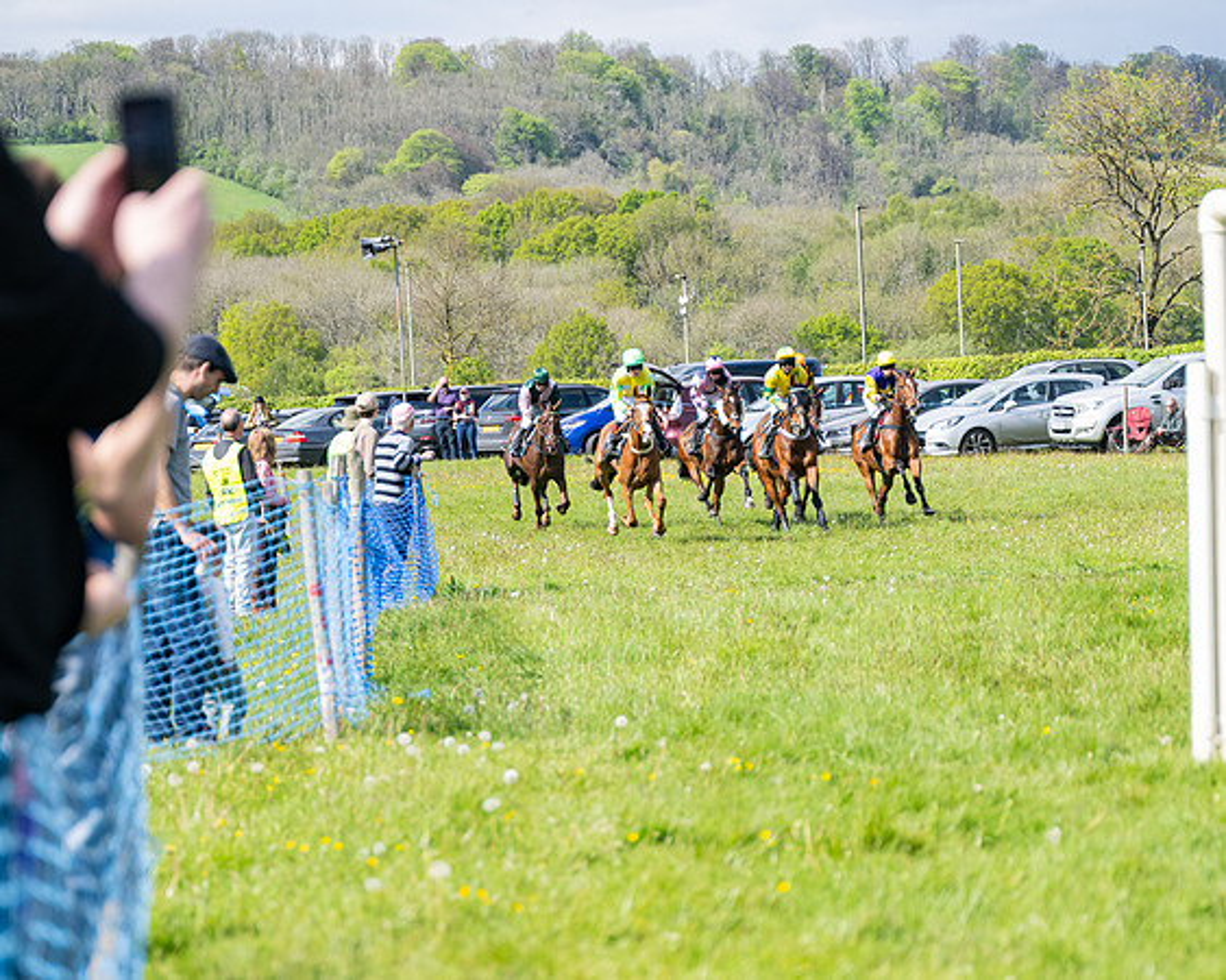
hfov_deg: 11.1
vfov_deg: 8.9
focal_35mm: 174
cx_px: 613
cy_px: 490
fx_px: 6294
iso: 200
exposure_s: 1/1600
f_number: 4
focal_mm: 103
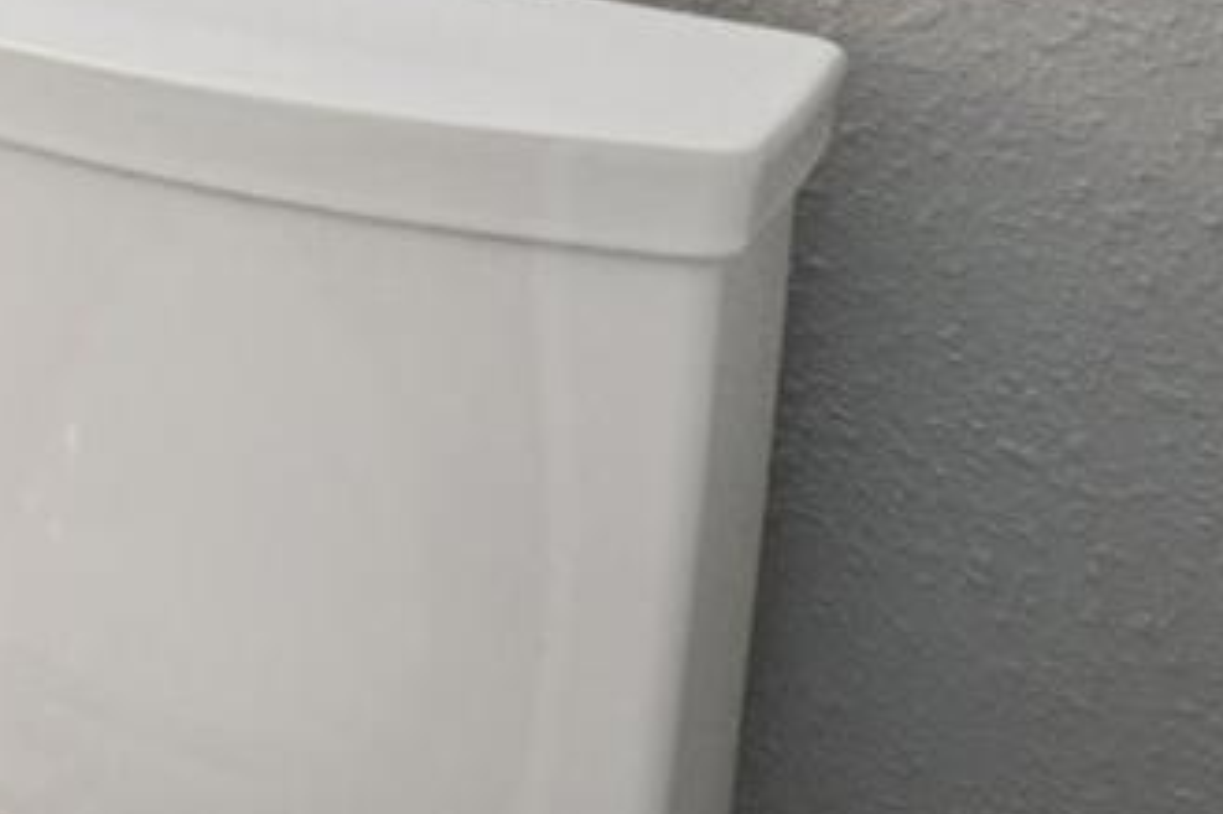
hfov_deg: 18.7
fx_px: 2479
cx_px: -1175
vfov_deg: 15.4
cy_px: -747
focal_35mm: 73
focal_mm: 10
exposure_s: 1/20
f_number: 8
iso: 400
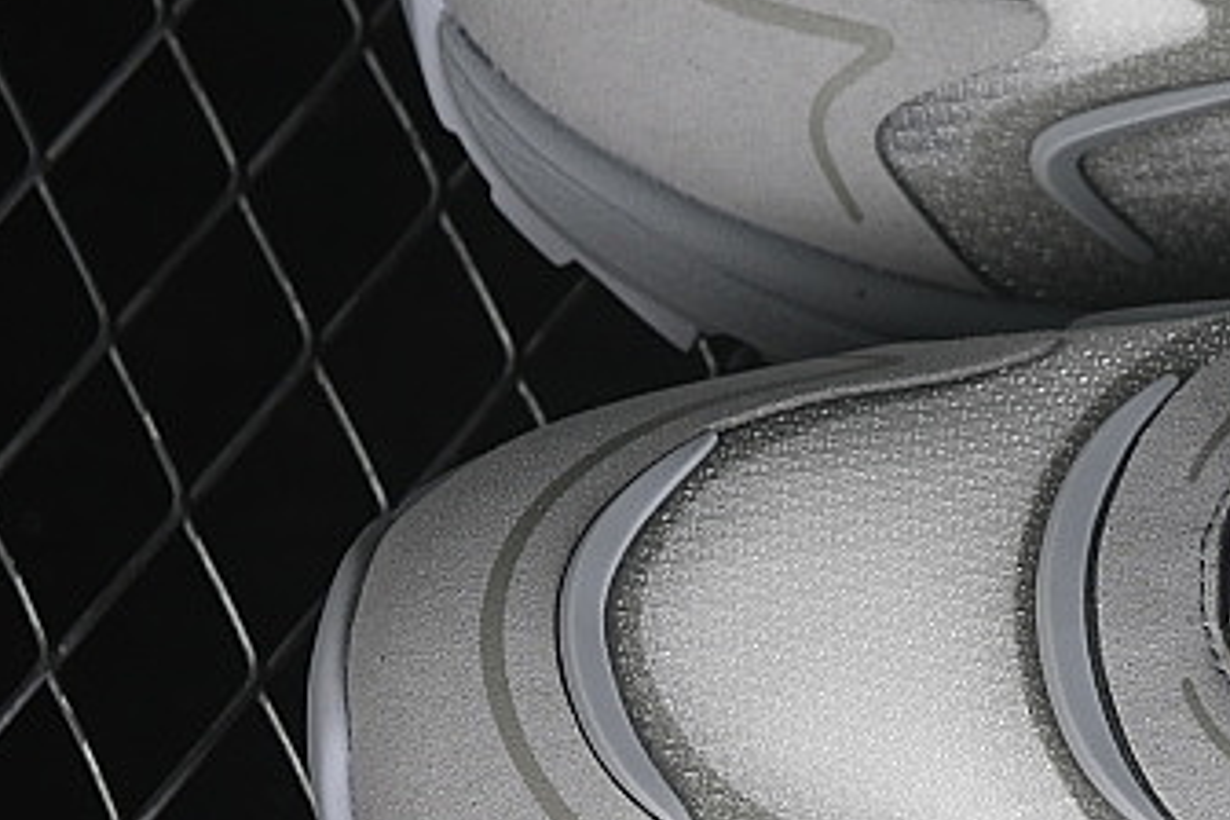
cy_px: 410
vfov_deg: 5.7
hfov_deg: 8.4
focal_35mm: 241
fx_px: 8234
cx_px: 1783
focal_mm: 50
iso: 160
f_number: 7.1
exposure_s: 1/80
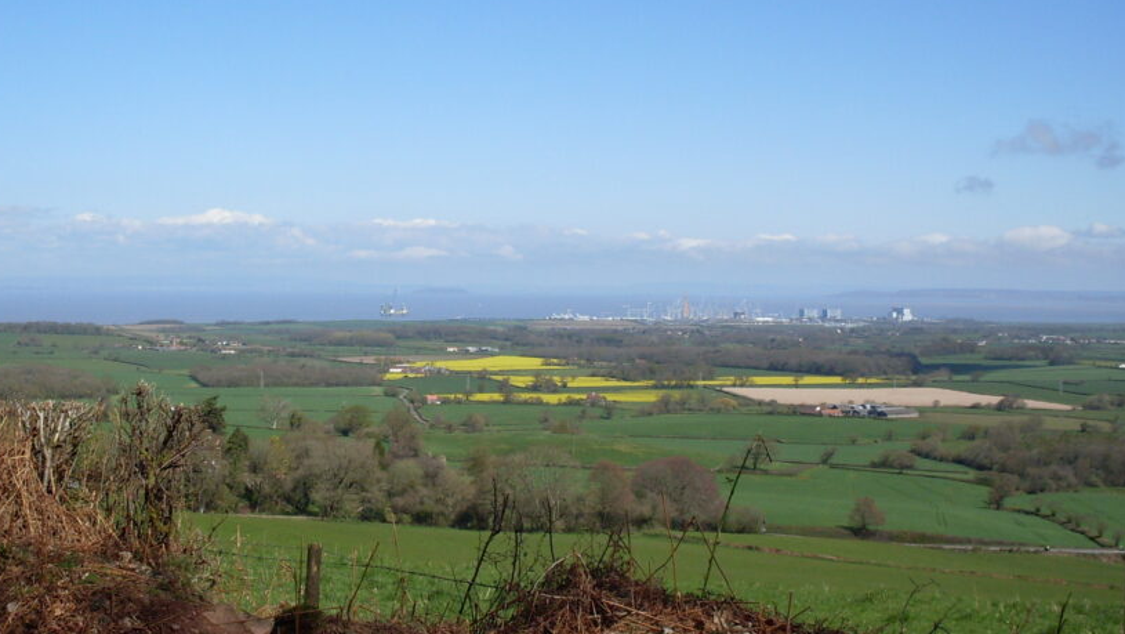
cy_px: 336
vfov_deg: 23.1
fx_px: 1552
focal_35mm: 52
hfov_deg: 39.7
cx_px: 446
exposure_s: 1/350
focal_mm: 6.3
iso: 80
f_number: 8.4
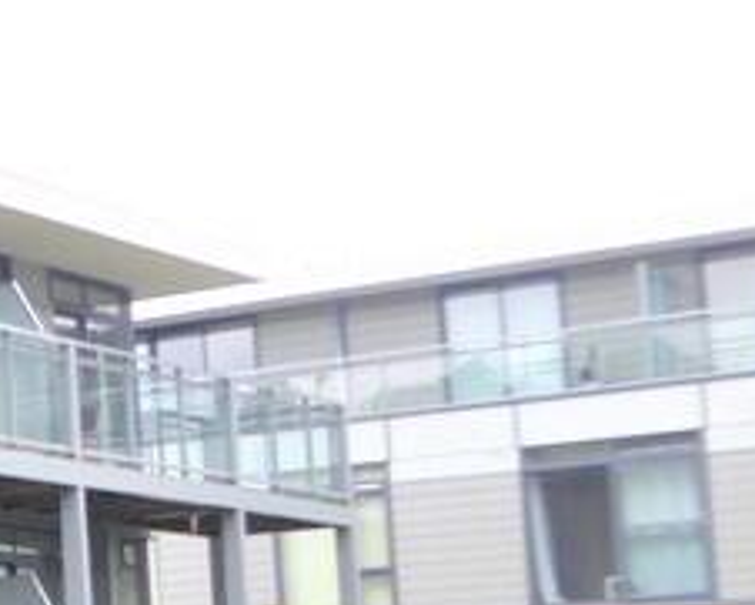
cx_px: -919
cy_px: 592
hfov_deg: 13.4
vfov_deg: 13.3
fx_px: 2571
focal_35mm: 115
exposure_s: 1/200
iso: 100
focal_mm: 4.7
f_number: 3.4
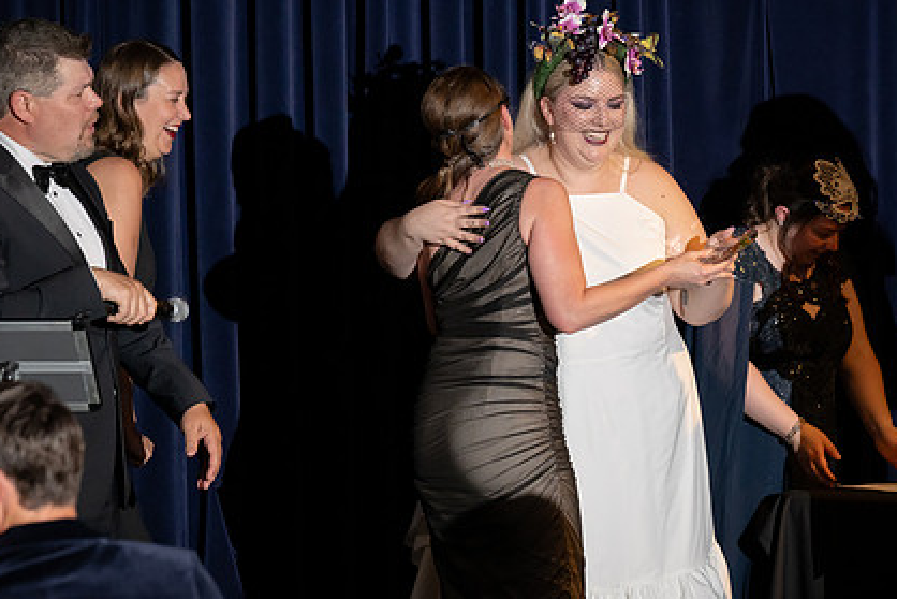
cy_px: 293
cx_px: 521
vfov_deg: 6.6
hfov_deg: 9.9
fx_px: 5184
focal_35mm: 208
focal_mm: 150
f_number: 5
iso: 2500
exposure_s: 1/200
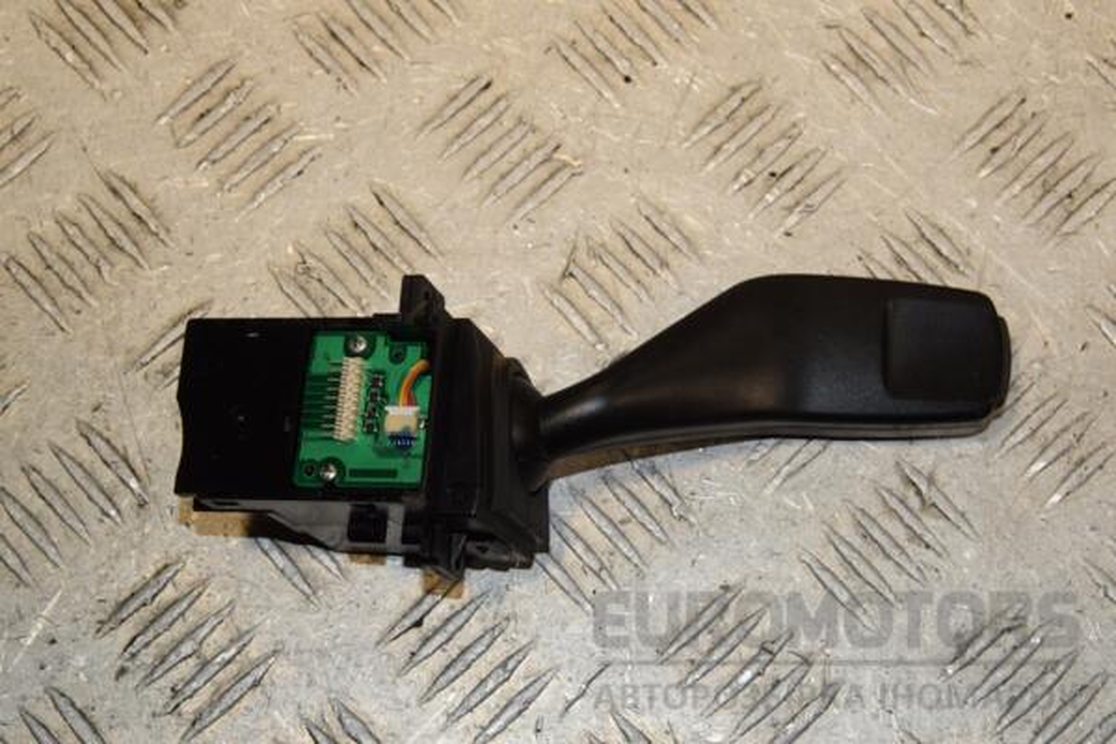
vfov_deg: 18.2
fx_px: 2325
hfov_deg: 27.0
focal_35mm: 75
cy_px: 372
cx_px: 558
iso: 800
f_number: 10
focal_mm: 50
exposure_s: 1/200
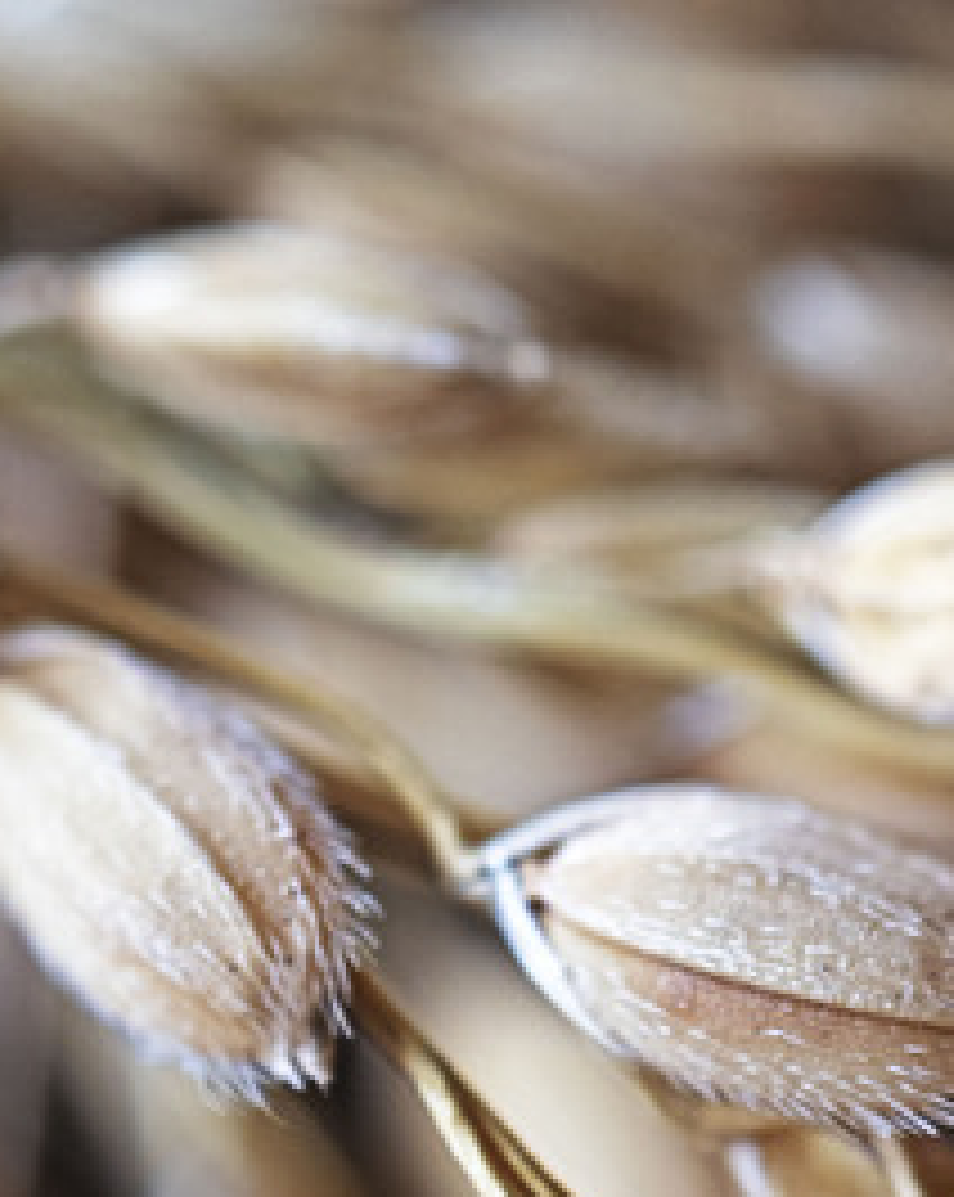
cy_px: 965
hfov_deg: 9.9
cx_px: 947
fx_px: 5483
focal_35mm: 155
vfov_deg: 12.4
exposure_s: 1/20
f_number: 2.8
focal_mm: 50
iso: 1250
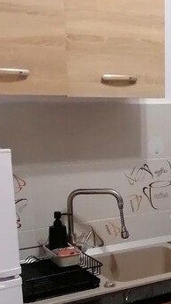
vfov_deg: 30.8
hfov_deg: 16.8
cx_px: 219
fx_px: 548
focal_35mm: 68
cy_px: 202
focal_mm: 2.7
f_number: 2.4
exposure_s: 1/33.3
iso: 250
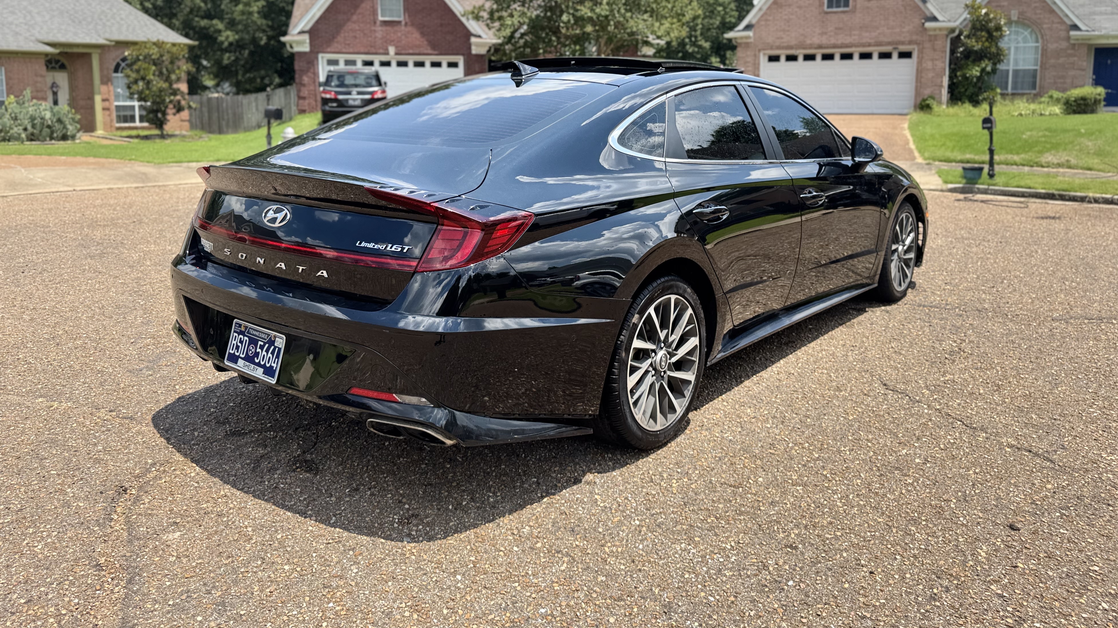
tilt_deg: -5.7
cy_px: 204
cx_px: 573
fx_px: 800
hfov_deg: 69.9
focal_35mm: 27
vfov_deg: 42.3
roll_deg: -1.4
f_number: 1.78
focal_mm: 6.76
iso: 80
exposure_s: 1/1366
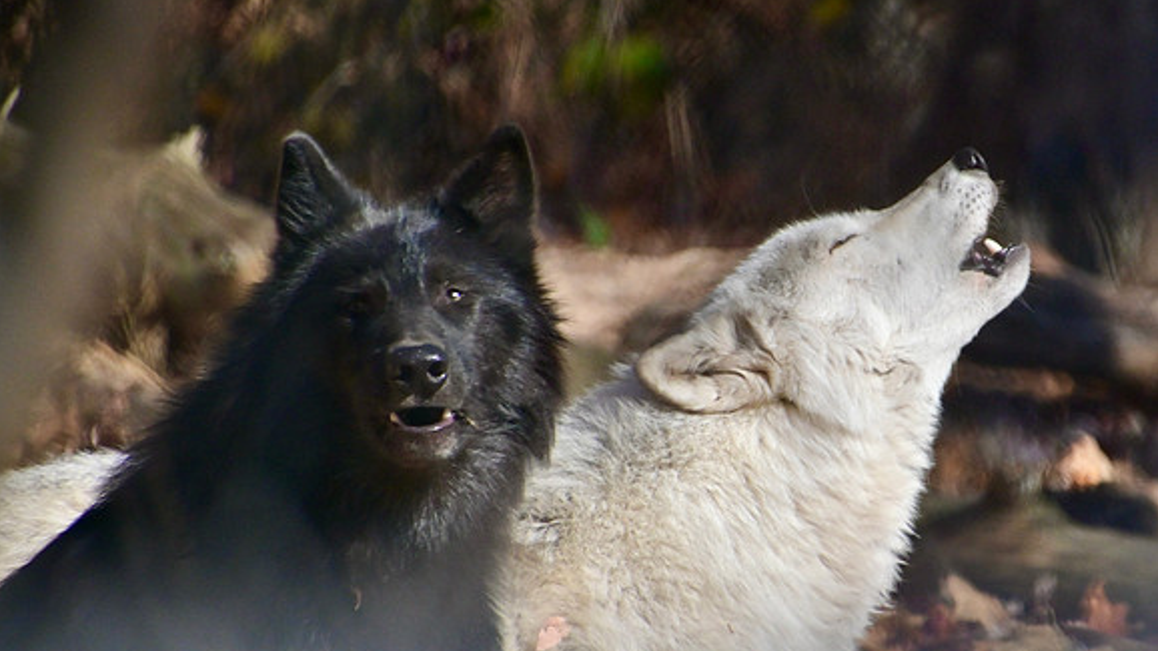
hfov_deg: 3.4
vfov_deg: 1.9
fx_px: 19373
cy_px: 364
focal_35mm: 631
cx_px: 579
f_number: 6.3
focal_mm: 400
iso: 900
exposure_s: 1/2000
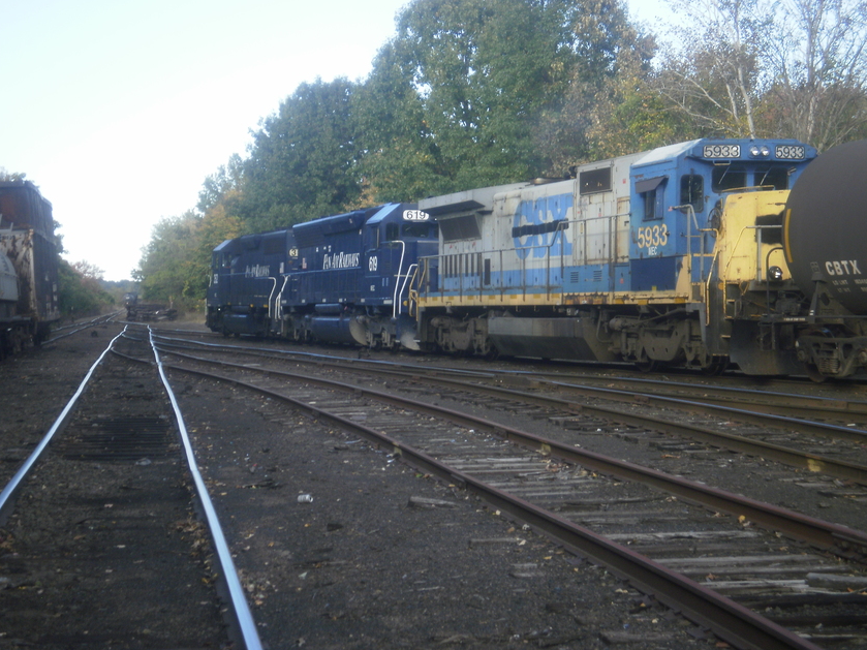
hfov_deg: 26.3
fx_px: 1853
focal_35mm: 74
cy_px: 328
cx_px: 432
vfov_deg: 19.9
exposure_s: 1/125
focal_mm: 12.95
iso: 100
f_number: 4.8
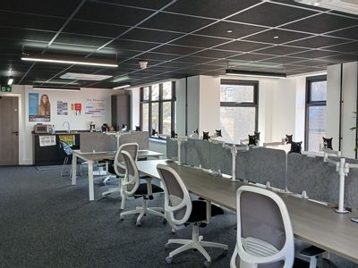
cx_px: 179
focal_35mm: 26
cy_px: 134
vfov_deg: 53.1
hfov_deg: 67.3
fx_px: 269
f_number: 1.8
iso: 40
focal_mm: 3.98
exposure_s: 1/50
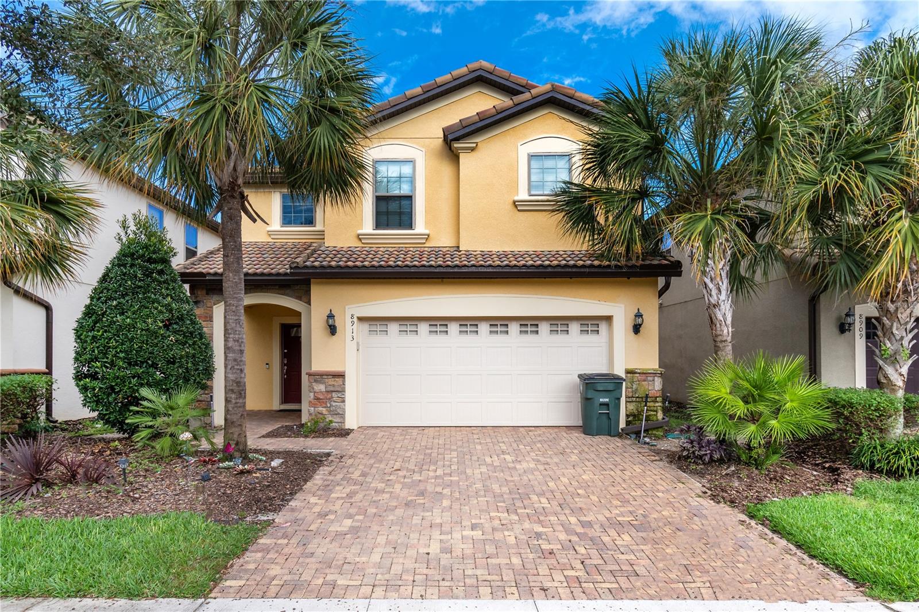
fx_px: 408
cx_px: 460
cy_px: 306
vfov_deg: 73.7
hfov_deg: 96.7
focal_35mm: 16
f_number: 7.1
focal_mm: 11
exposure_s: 1/320
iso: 100
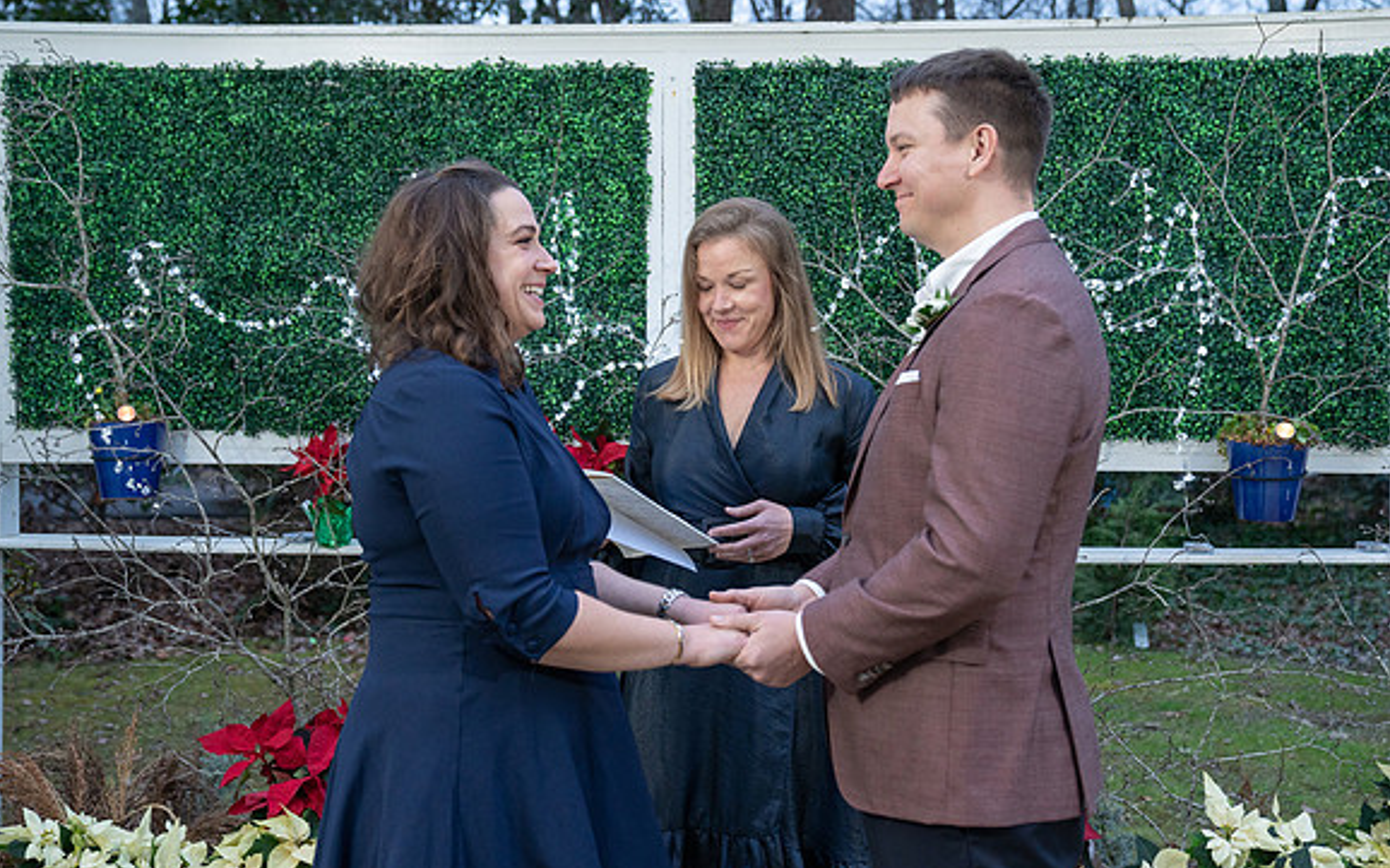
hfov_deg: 44.4
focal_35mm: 45
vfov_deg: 28.6
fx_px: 1704
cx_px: 670
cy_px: 423
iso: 2000
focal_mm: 41
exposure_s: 1/100
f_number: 3.5
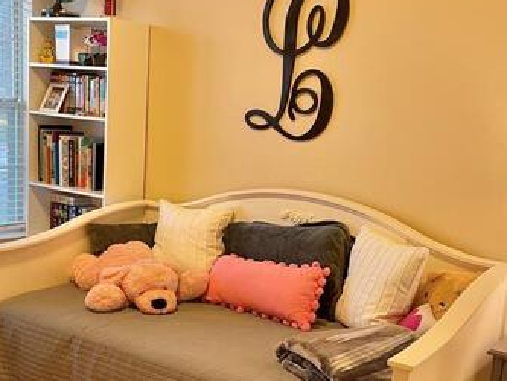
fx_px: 733
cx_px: 253
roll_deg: -3.8
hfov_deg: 38.2
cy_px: 253
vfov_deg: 28.9
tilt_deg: -11.0
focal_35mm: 50
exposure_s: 1/60
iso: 125
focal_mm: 4.2
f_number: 1.6
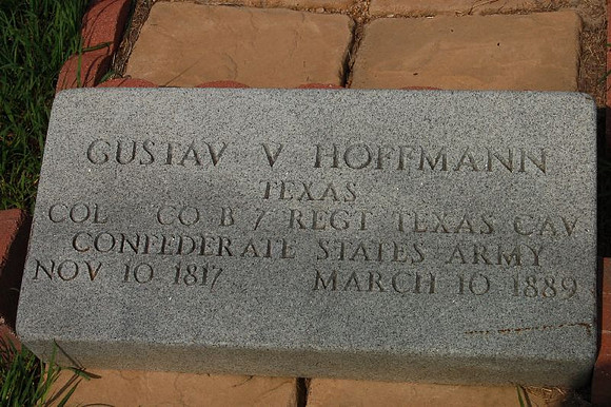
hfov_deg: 27.0
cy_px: 204
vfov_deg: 18.2
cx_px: 306
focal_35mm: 75
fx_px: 1272
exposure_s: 1/160
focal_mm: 50
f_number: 36
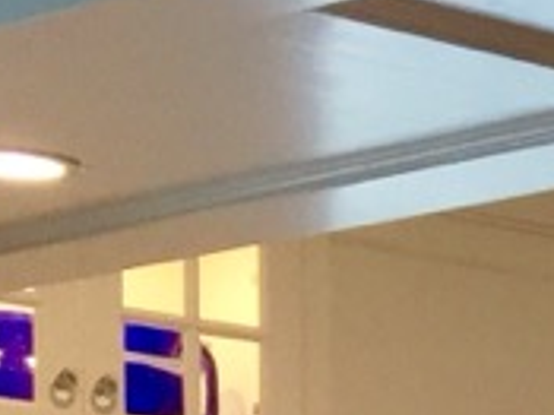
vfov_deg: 6.0
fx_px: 3710
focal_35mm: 232
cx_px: 1972
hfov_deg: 7.1
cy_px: 1169
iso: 32
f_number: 2.2
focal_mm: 4.15
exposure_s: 1/40
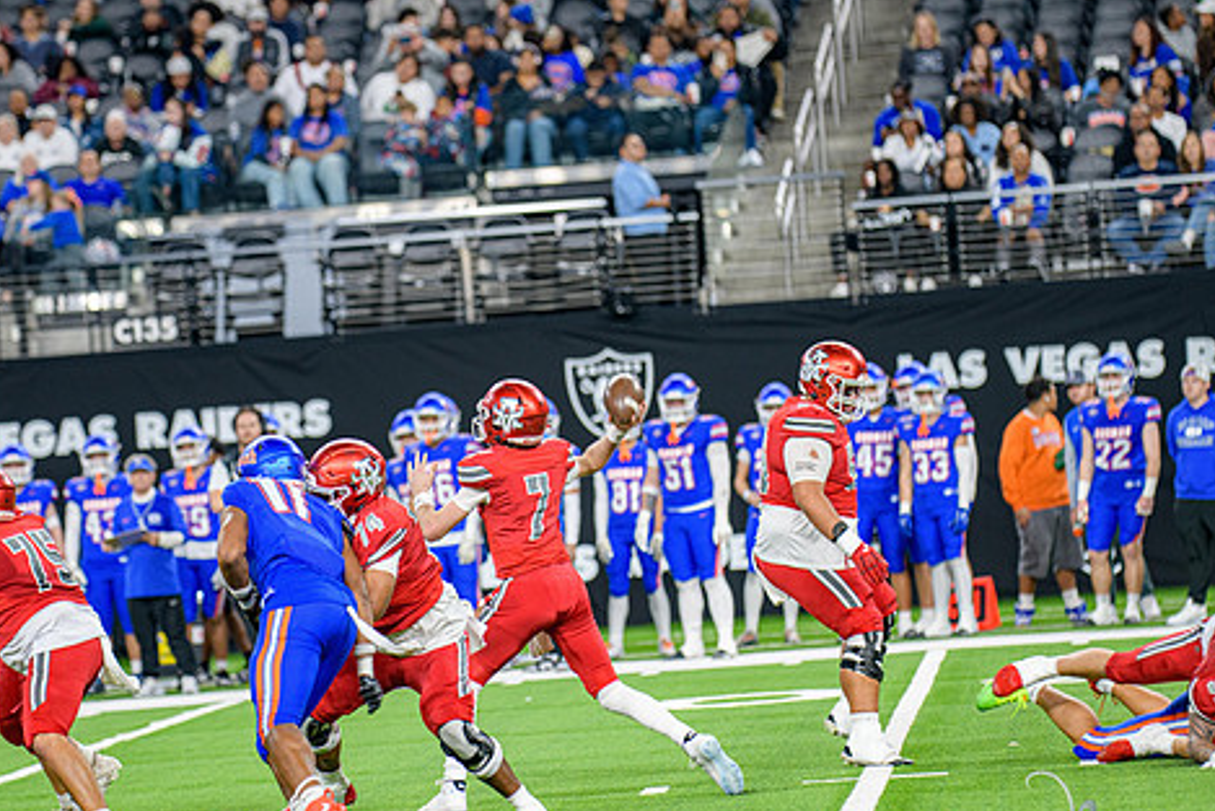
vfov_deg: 5.7
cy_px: 460
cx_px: 552
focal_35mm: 241
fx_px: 8136
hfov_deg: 8.5
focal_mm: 195
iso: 1000
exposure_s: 1/400
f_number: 2.8
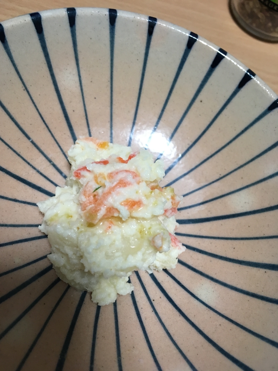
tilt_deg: -64.8
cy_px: 186
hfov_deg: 48.2
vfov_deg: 61.7
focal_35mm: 29
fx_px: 311
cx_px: 139
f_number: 2.2
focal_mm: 4.15
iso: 100
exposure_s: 1/30
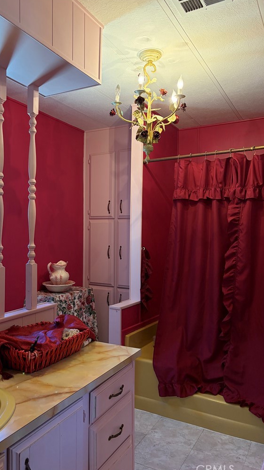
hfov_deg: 39.9
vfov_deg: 66.1
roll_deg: -0.3
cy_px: 235
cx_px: 98
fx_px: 361
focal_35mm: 29
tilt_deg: -0.5
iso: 200
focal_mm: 5.96
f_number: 1.6
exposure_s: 1/60
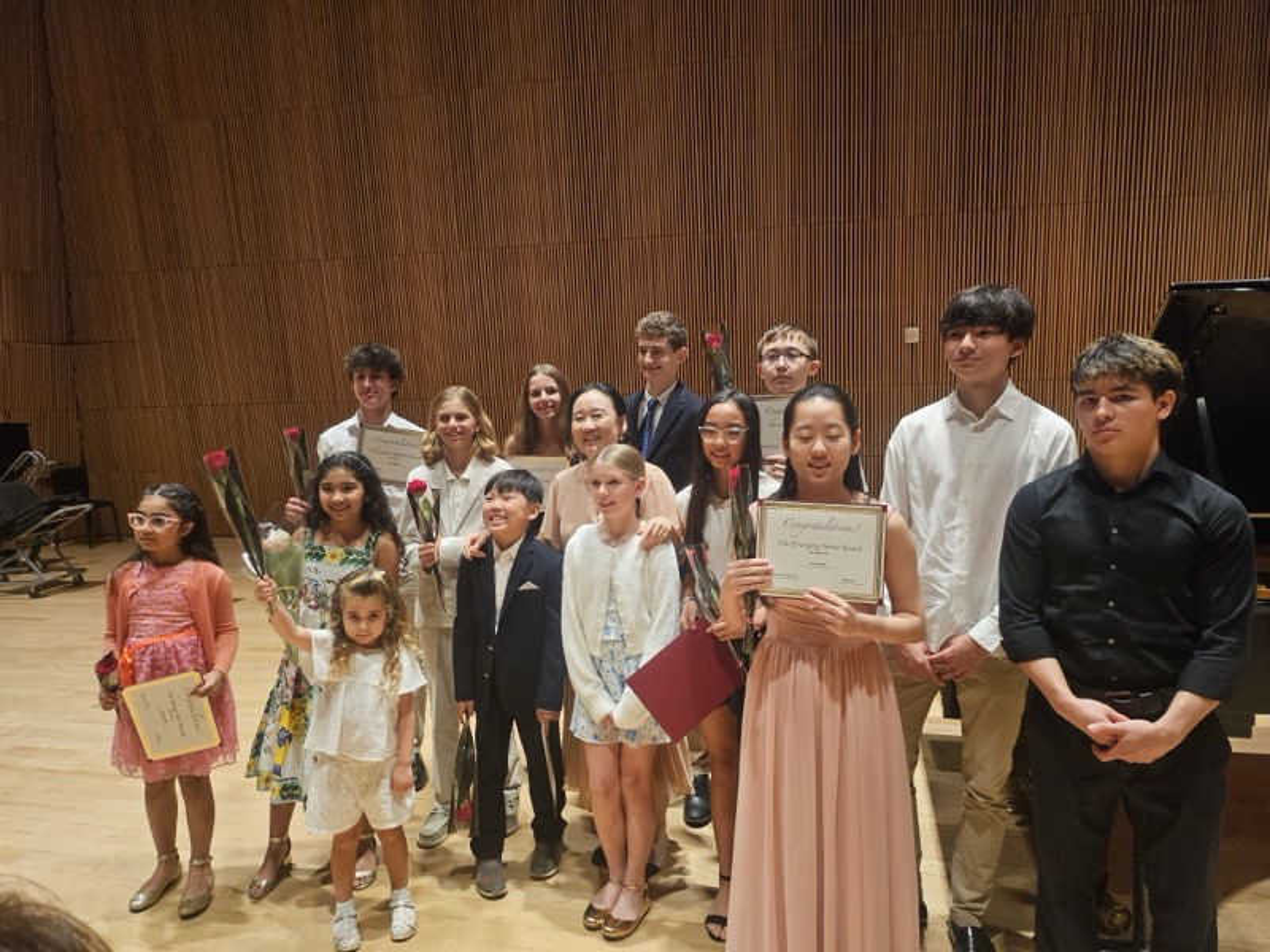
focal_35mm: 24
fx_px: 881
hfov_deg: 71.6
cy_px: 476
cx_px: 635
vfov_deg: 56.8
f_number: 1.8
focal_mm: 5
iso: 200
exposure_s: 1/120
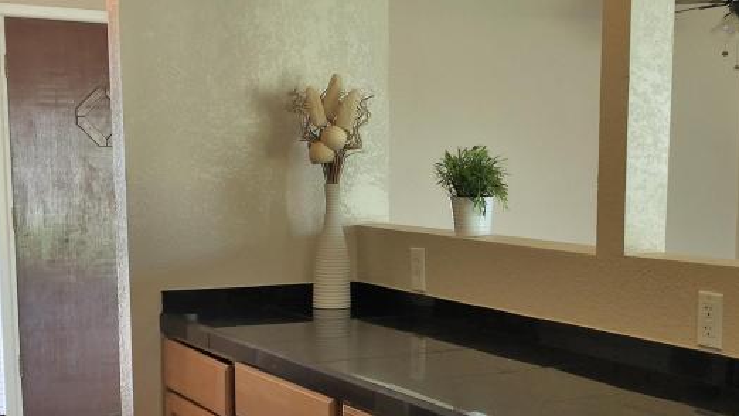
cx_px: 486
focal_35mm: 62
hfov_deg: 33.6
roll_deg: -0.8
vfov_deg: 19.3
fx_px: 1215
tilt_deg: -8.8
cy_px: 327
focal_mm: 4.15
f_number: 2.2
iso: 32
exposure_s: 1/30
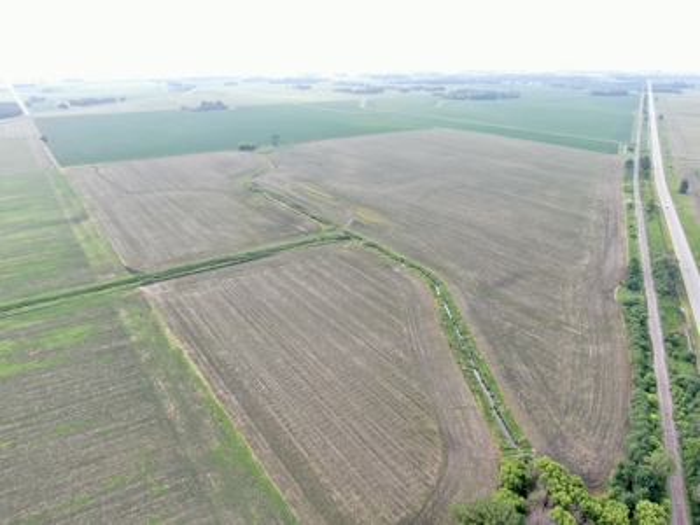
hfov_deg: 71.6
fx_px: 485
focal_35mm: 24
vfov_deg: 56.8
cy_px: 262
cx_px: 350
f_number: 2.8
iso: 100
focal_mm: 4.39
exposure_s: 1/200
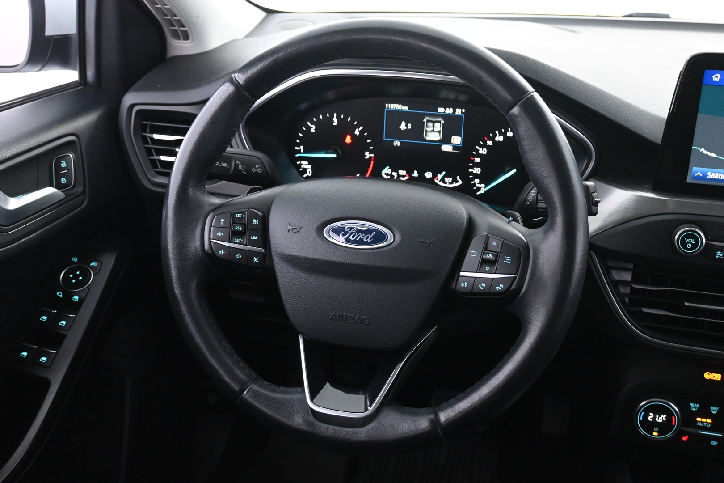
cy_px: 242
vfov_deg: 33.6
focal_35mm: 40
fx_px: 799
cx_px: 362
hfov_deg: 48.7
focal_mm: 26.5
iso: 4500
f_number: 4.5
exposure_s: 1/40
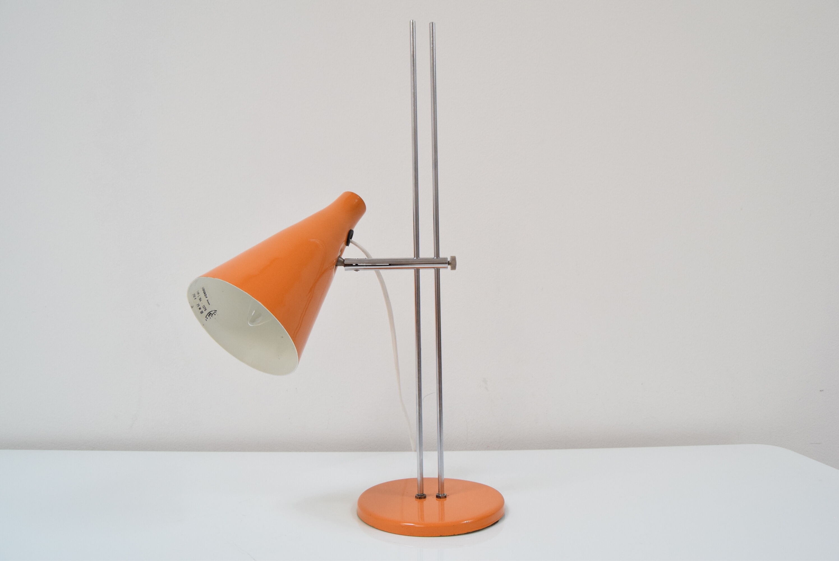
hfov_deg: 67.3
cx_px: 420
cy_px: 280
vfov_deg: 48.0
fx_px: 630
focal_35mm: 27
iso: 1600
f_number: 7.1
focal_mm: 18
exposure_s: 1/200
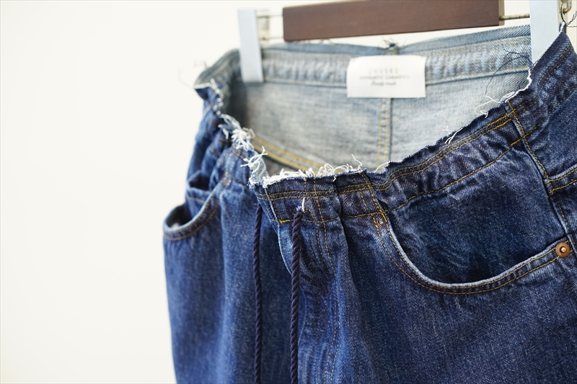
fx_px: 881
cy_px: 192
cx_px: 288
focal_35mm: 55
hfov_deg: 36.3
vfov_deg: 24.6
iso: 1250
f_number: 4
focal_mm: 55
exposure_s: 1/60
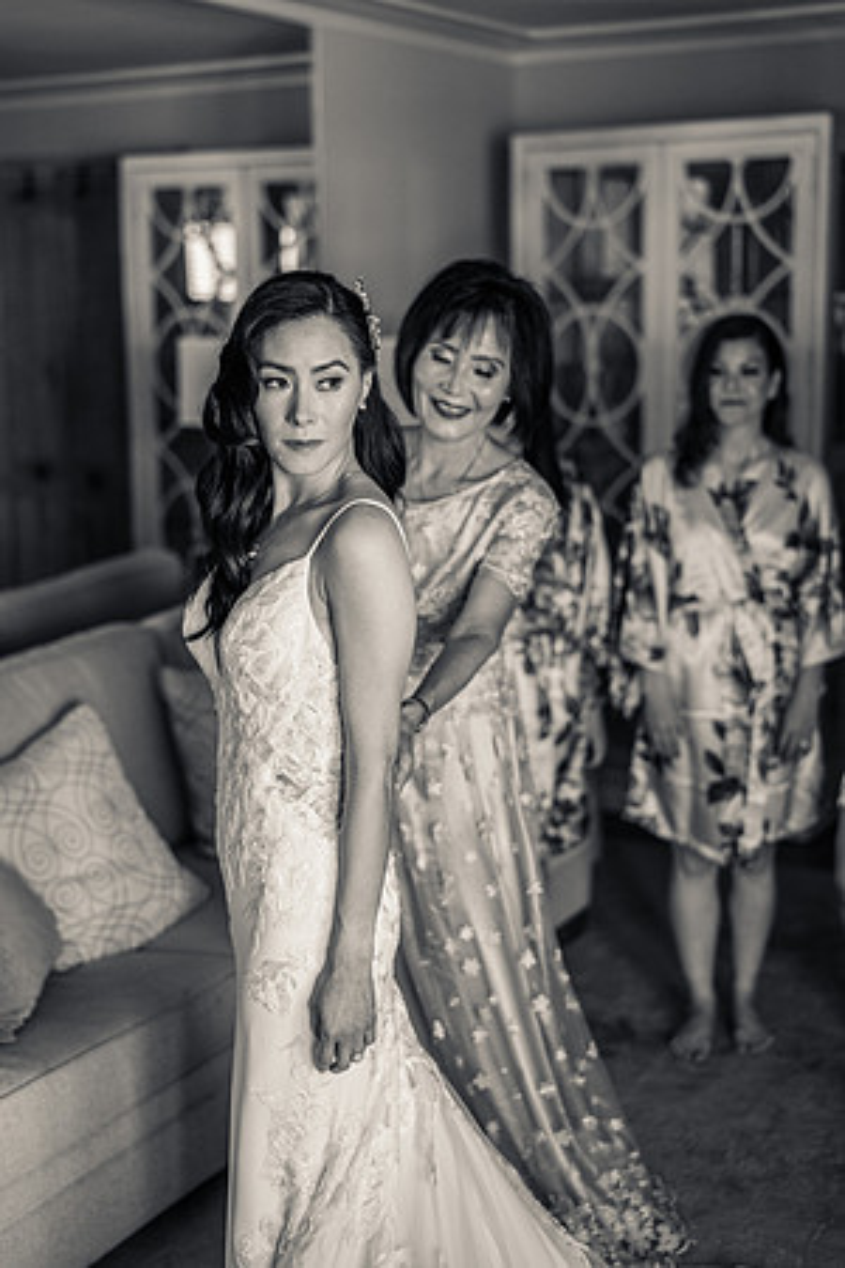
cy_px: 634
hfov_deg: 27.0
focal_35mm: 50
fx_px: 1760
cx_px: 422
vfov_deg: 39.6
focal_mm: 50
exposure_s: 1/320
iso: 1250
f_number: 1.8
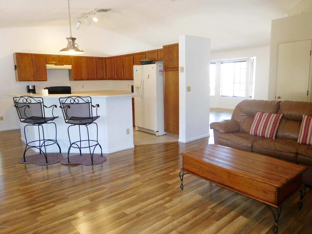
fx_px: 225
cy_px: 117
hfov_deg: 69.4
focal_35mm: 25
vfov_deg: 54.9
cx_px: 156
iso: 360
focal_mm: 4.5
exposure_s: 1/30
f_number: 3.4
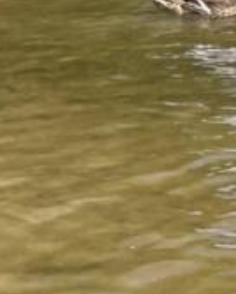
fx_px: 2057
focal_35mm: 236
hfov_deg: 6.4
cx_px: 468
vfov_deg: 7.8
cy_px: -335
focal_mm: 6
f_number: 2
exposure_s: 1/2994
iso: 32
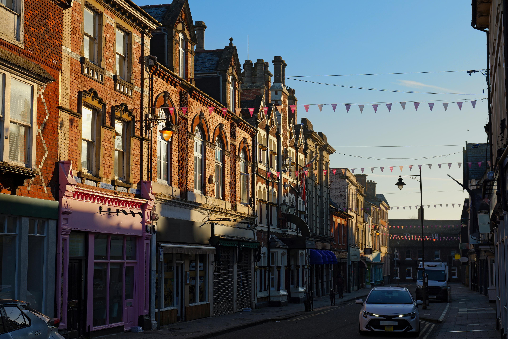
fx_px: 847
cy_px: 170
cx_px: 254
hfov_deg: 33.4
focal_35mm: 60
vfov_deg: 22.6
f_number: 8
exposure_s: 1/320
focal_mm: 60
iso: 100
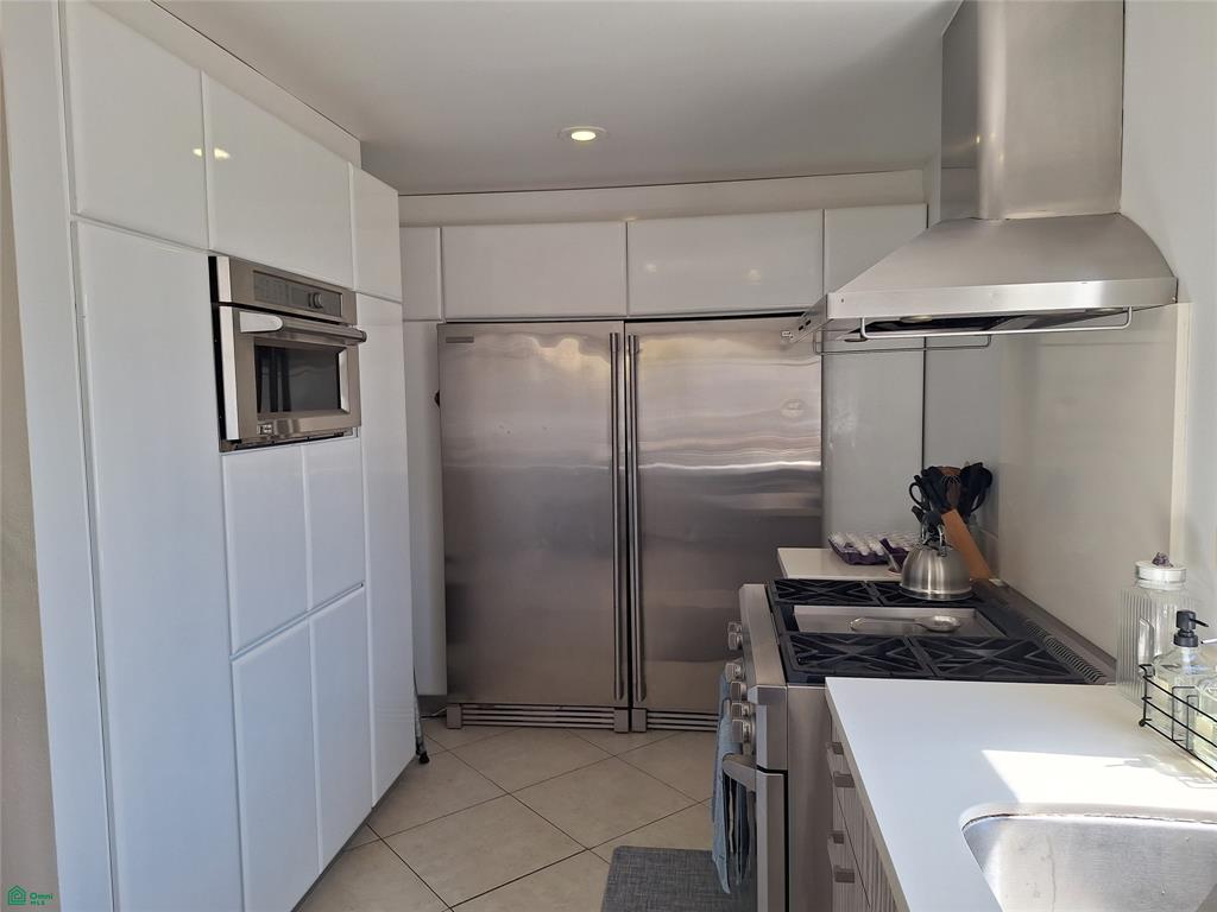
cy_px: 456
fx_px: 809
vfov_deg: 58.9
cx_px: 608
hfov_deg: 73.9
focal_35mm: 23
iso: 40
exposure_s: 1/245
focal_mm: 5.54
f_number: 1.8
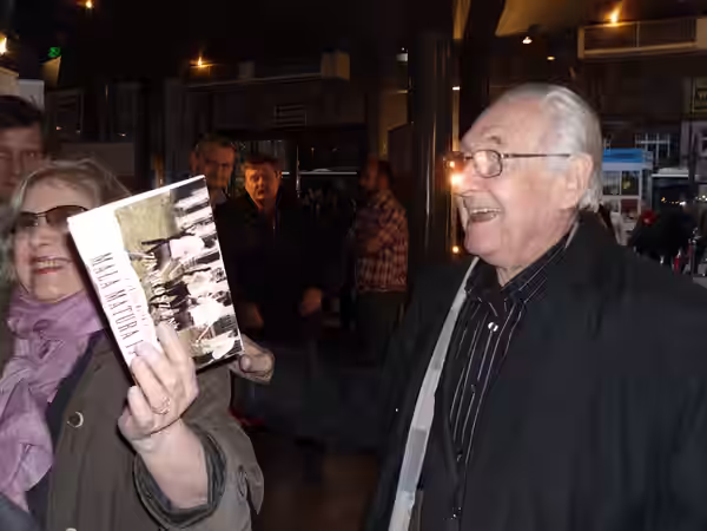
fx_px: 694
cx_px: 354
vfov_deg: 41.8
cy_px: 266
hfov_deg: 54.0
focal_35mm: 34
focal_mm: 6
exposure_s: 1/45
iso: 80
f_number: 2.8
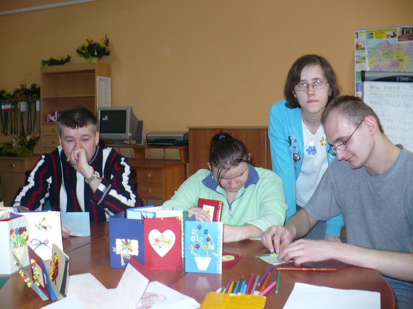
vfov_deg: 38.7
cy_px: 154
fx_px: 441
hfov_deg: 50.1
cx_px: 206
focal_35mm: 37
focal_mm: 6.1
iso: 160
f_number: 2.8
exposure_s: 1/30
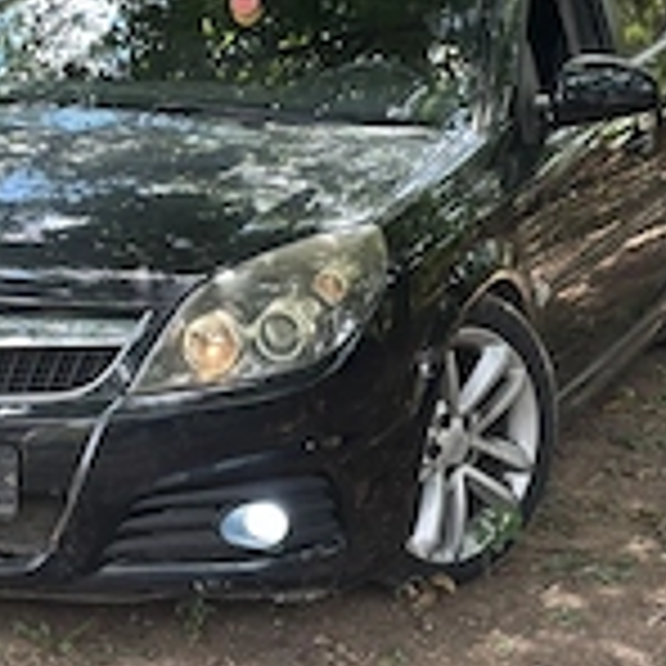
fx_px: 2503
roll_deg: -1.7
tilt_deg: -8.6
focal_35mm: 115
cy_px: 198
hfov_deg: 15.1
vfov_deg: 15.1
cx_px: 180
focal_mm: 6.86
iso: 80
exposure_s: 1/350
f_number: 1.78
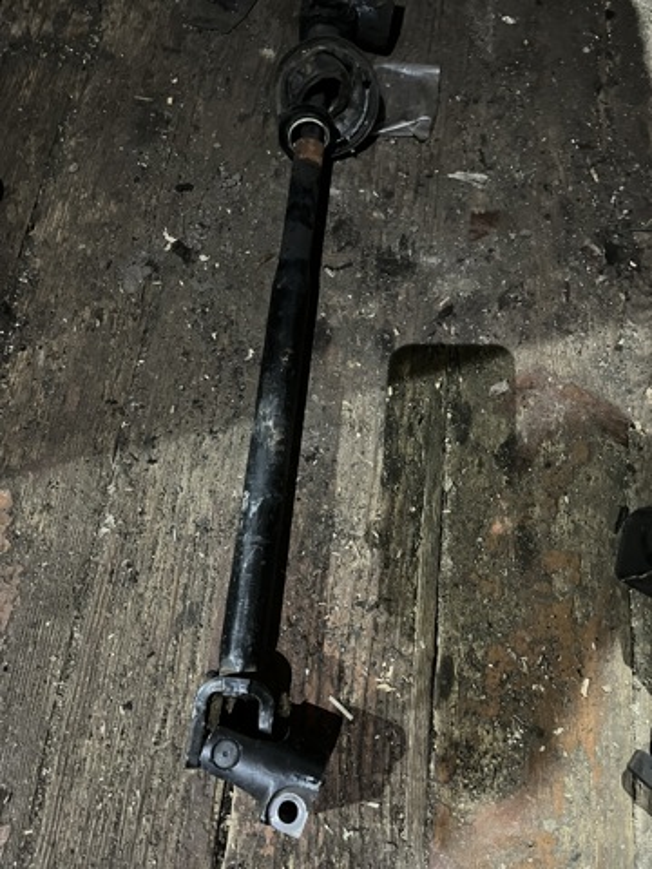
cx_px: 326
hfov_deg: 53.1
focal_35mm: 26
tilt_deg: -72.5
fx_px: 653
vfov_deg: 67.3
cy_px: 434
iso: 1000
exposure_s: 1/25
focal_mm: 5.1
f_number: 1.6
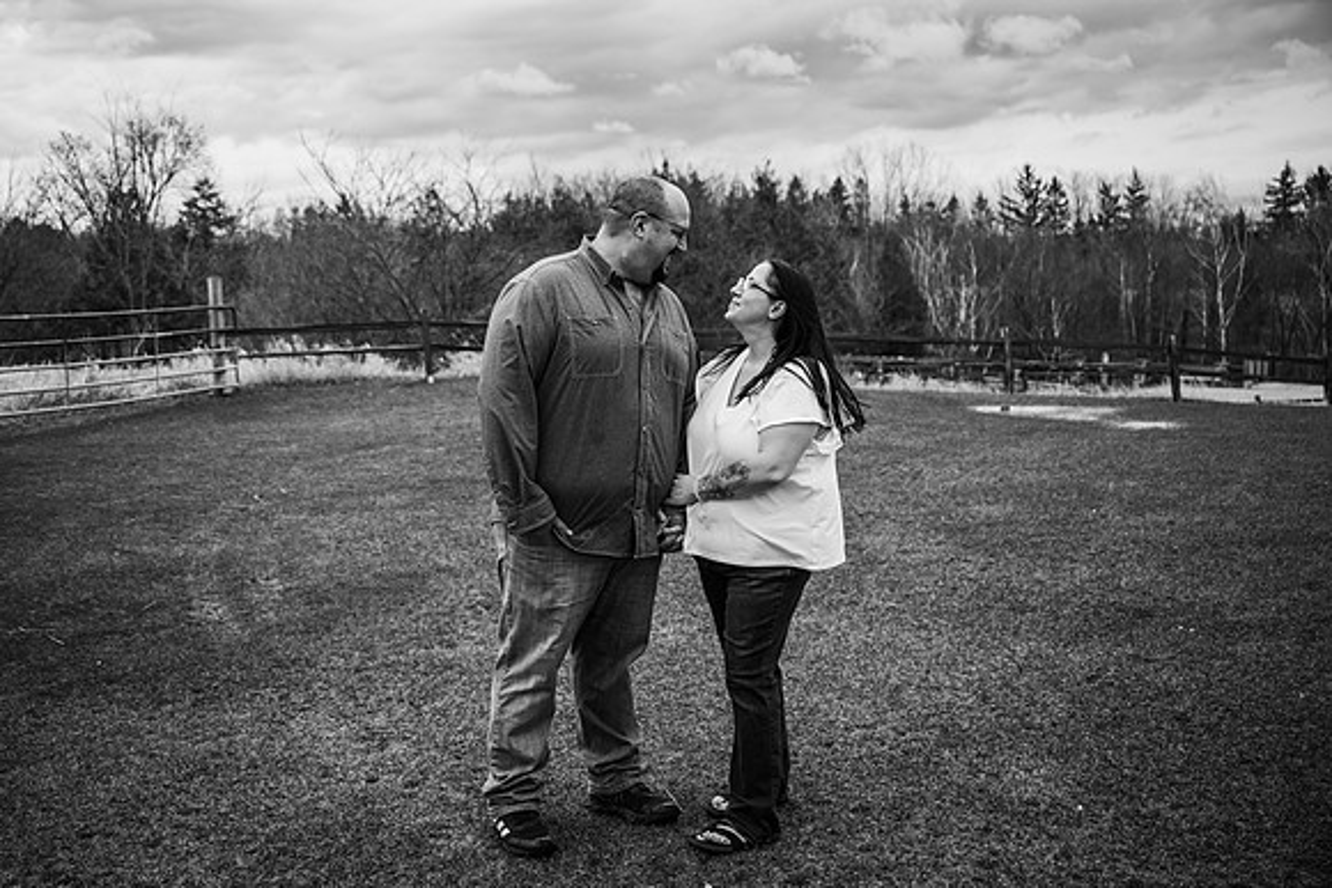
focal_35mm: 37
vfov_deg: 35.9
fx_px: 1371
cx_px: 627
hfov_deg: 51.8
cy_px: 418
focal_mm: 35
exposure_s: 1/400
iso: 200
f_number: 3.2
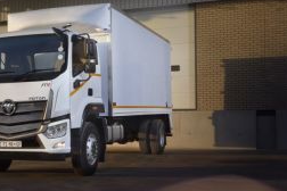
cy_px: 53
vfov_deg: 22.8
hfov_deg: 32.8
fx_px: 470
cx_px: 48
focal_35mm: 59
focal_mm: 22
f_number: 10
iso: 125
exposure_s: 1/25
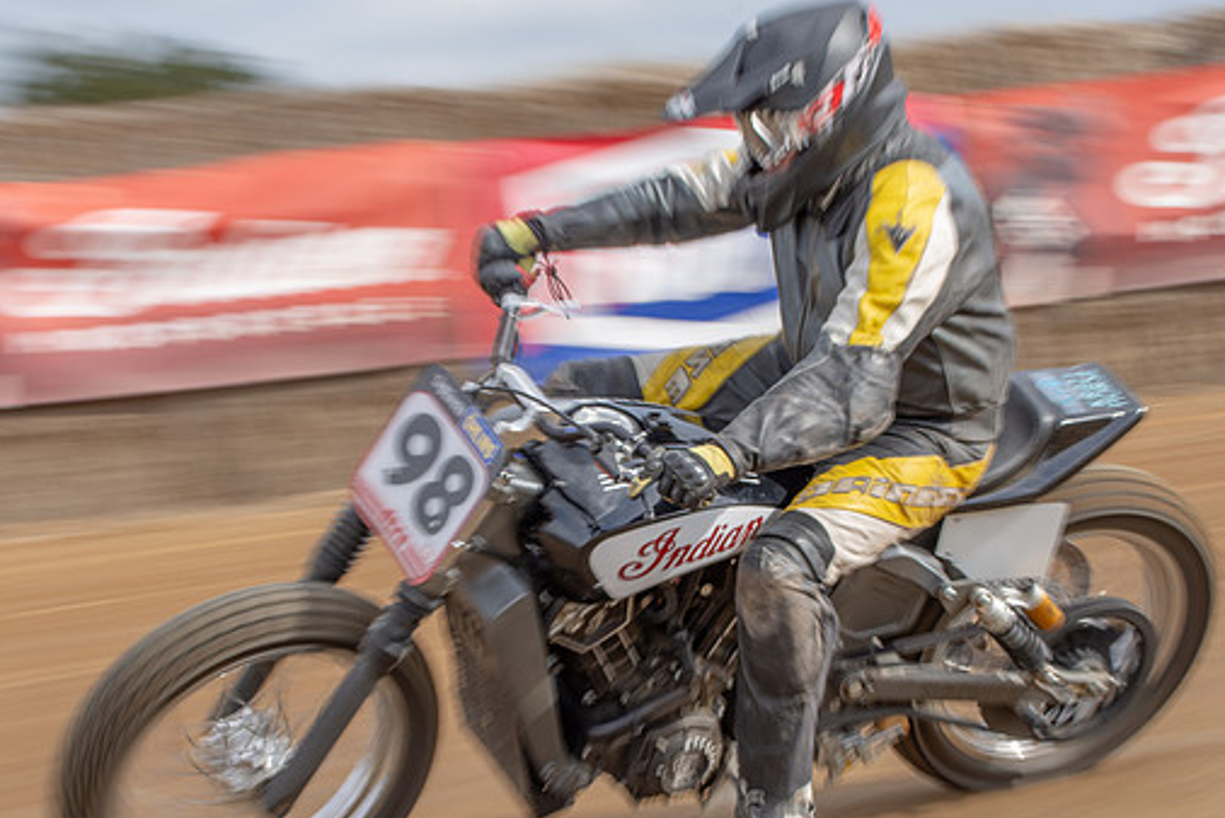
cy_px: 460
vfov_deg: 8.6
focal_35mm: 159
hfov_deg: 12.9
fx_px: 5413
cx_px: 555
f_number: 13
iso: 100
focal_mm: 86
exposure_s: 1/100
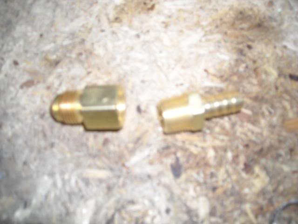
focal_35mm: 35
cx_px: 149
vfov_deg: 40.7
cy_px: 112
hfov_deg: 52.6
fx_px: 301
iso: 200
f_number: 2.8
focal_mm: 5.7
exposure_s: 1/60
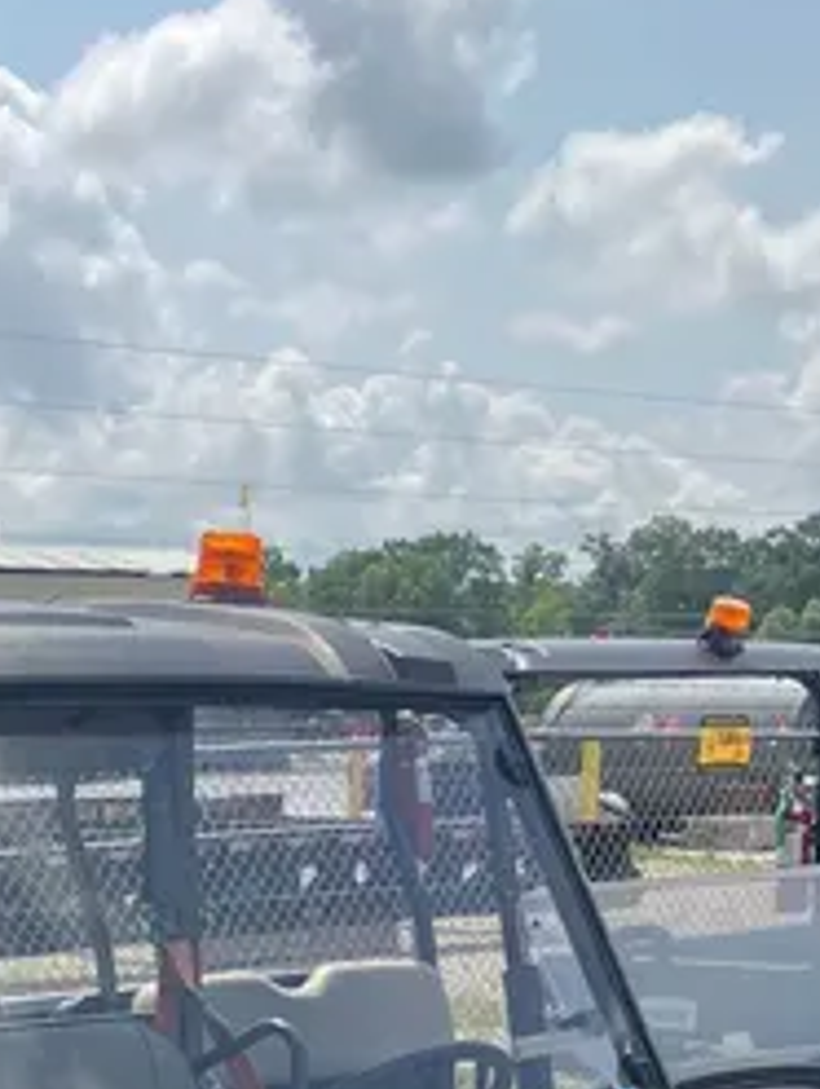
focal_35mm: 83
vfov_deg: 21.0
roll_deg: +1.3
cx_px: 57
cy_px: 1484
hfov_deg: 17.5
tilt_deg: -13.9
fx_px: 2615
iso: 32
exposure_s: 1/1869
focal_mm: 3.99
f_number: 1.8
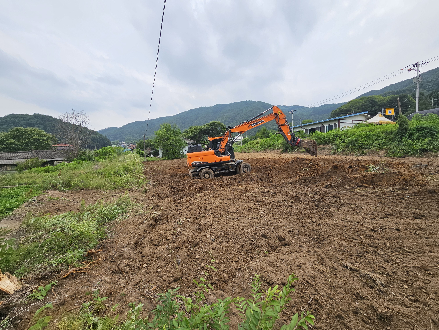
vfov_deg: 89.9
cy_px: 165
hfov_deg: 106.2
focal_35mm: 13
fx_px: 165
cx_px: 220
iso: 50
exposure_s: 1/1814
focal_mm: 2.2
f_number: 2.2
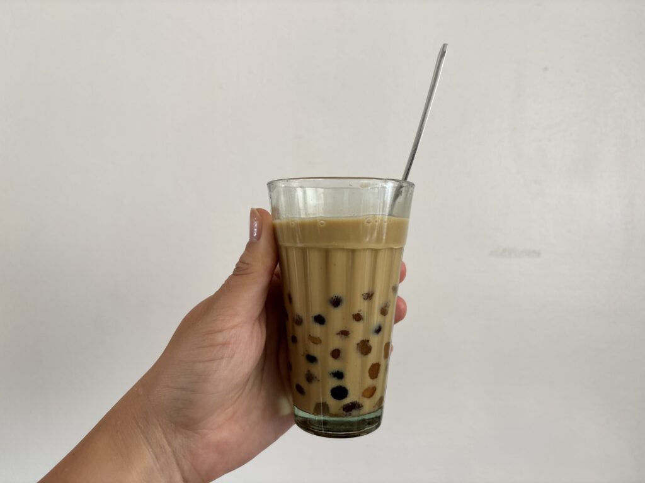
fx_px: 484
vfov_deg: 53.1
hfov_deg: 67.3
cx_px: 322
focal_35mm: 26
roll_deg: +1.2
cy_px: 242
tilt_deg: +0.3
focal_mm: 5.96
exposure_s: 1/50
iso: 64
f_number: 1.6
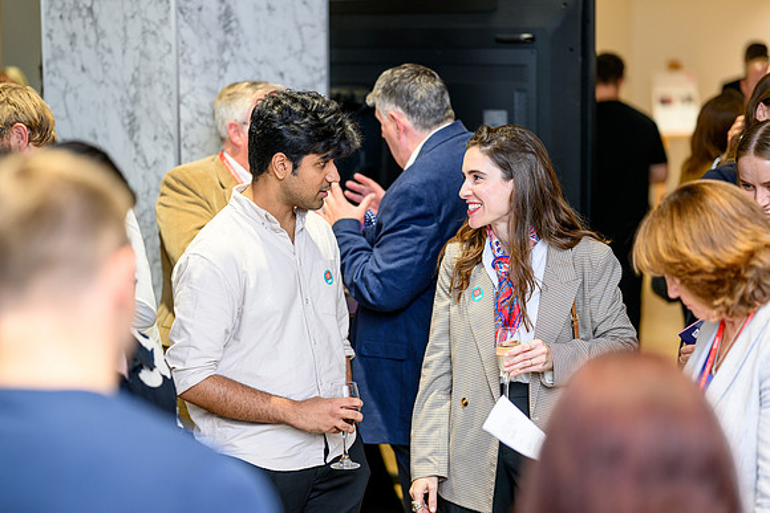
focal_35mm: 86
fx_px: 1850
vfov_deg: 15.8
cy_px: 256
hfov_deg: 23.5
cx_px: 385
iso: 400
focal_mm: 85
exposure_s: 1/200
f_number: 1.8
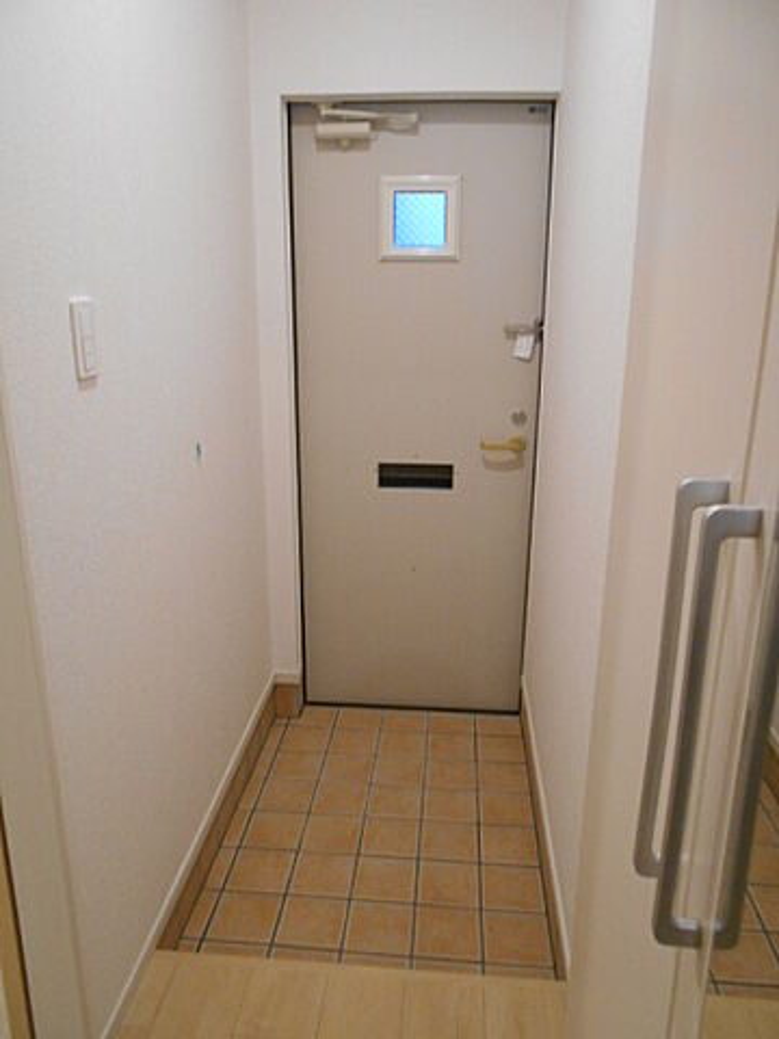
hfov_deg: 53.1
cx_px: 390
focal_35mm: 26
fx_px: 780
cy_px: 520
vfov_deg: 67.3
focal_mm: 4.6
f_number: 3.2
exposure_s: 1/15
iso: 400
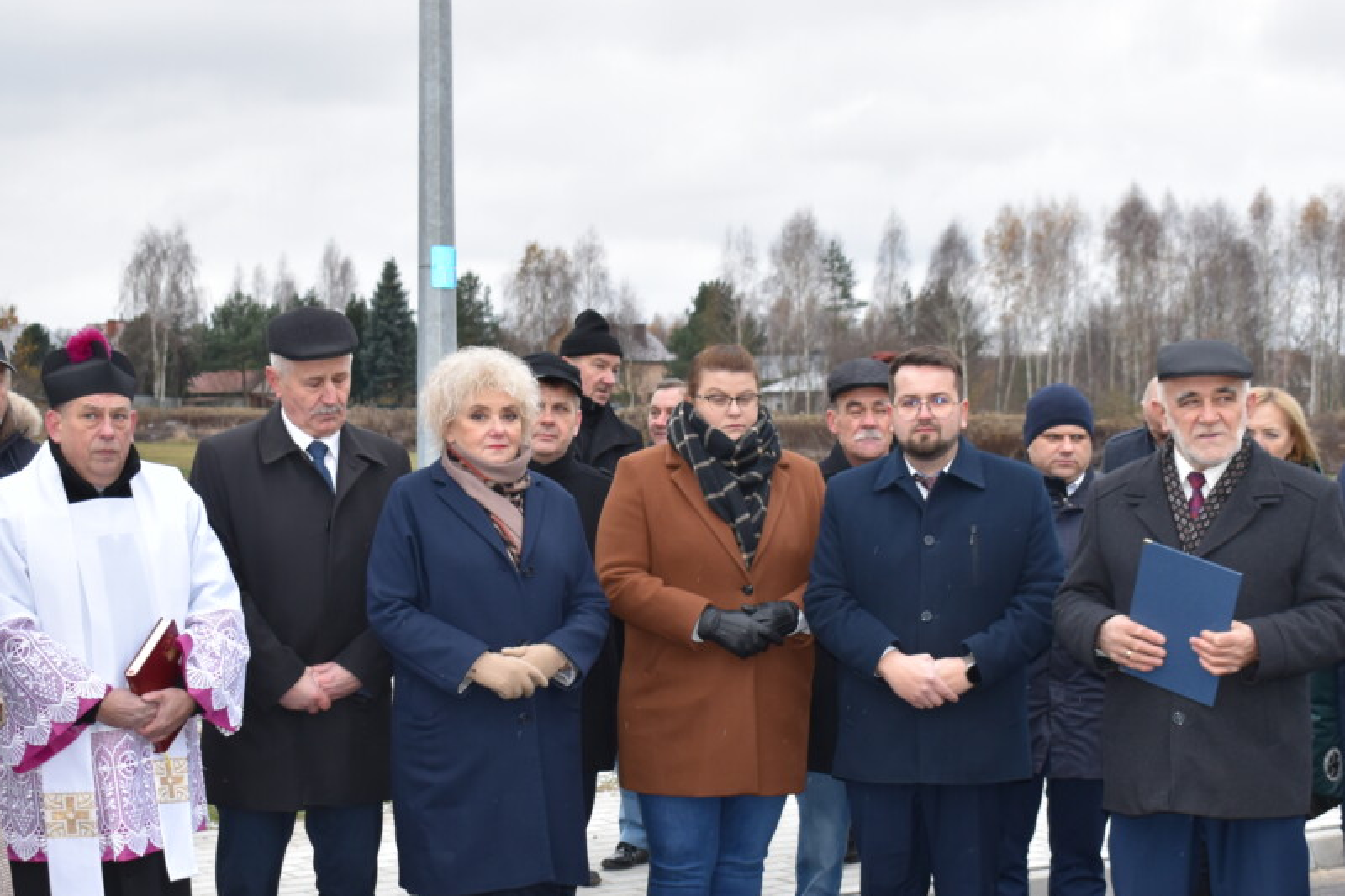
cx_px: 605
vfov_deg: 18.8
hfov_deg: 28.1
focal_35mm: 72
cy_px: 666
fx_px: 2689
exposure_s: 1/125
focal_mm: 32
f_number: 5.6
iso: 360
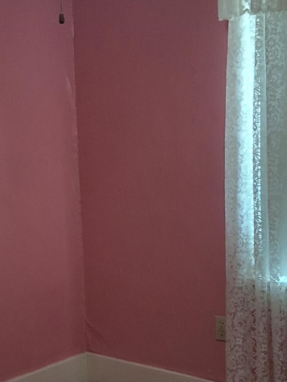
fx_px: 774
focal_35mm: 70
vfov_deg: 27.7
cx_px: 75
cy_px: 237
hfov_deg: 20.9
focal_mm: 4
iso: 320
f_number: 1.8
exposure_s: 1/60
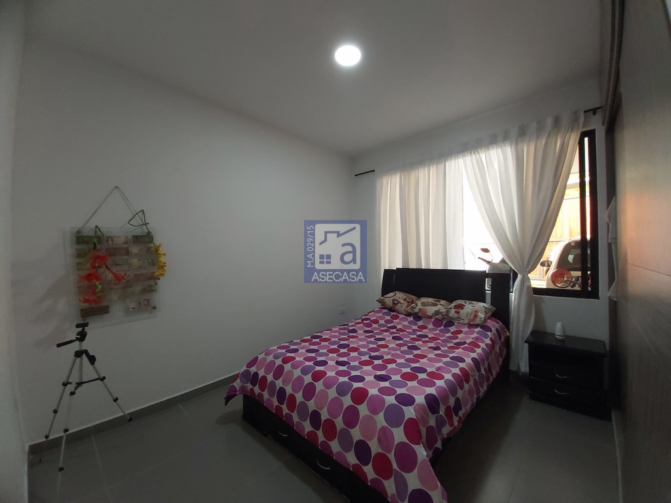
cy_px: 252
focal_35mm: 12
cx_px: 336
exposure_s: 1/60
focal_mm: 1.42
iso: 125
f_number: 2.2
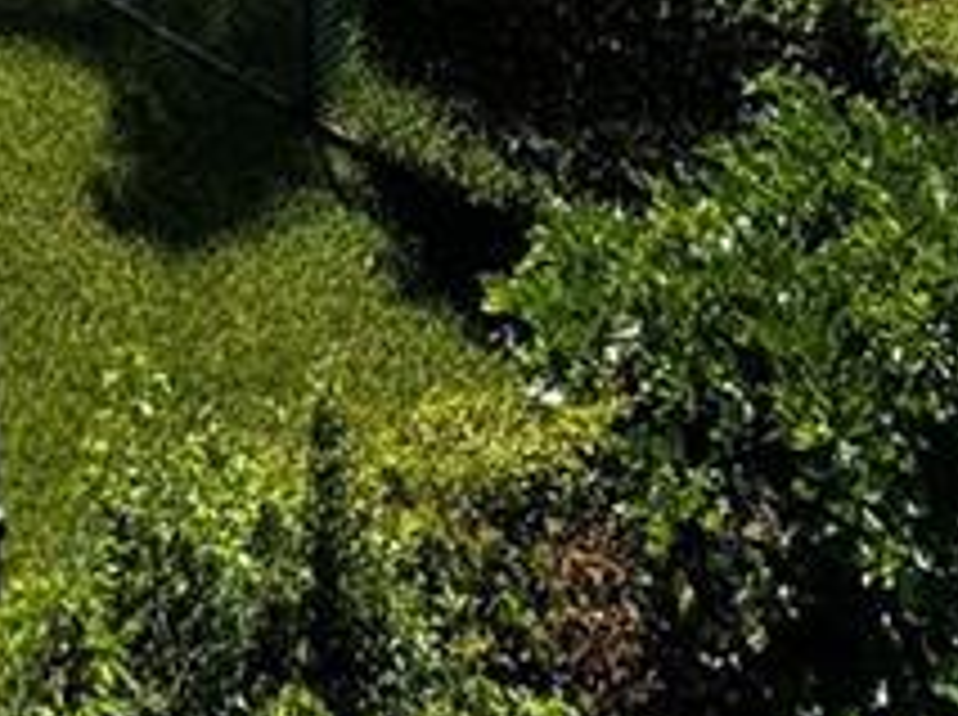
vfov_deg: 13.3
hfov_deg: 23.7
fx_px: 2183
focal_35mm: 79
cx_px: -4
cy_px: -1054
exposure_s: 1/2342
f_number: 2.2
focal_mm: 2.22
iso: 50
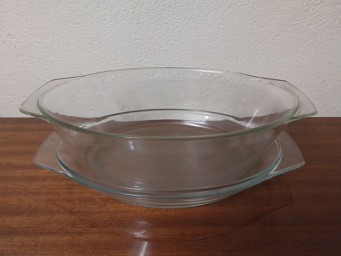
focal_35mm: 26
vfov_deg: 53.1
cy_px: 128
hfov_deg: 67.3
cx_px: 170
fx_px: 256
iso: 400
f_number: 1.8
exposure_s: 1/50
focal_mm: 4
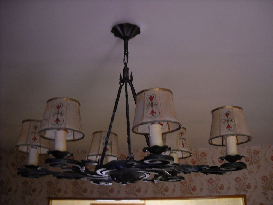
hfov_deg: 45.8
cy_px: 102
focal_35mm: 41
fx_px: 323
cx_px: 136
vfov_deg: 35.1
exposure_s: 1/14
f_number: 3.1
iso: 400
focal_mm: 6.72
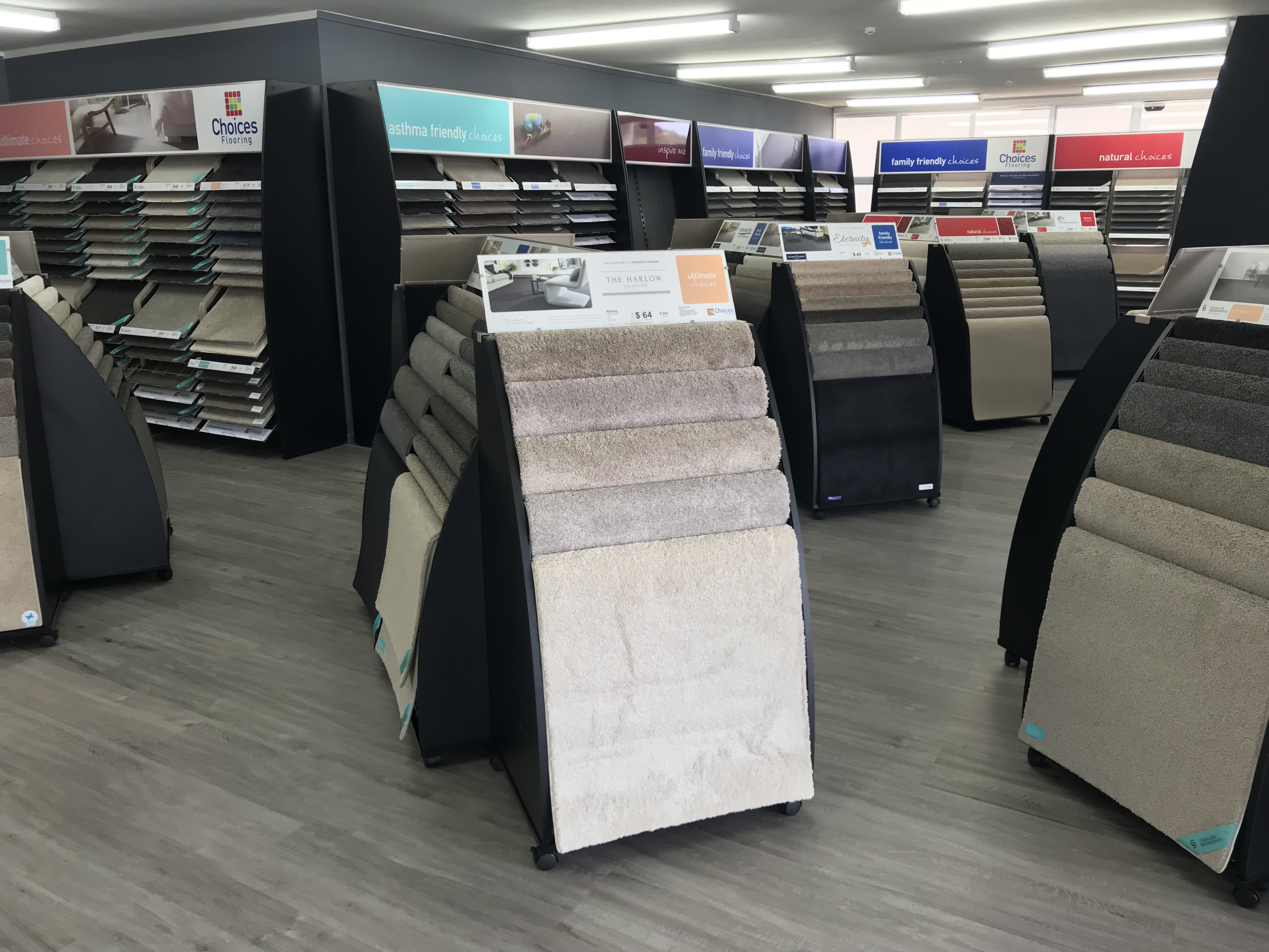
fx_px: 1026
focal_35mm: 28
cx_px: 634
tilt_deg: -13.7
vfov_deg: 49.7
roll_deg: +0.3
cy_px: 476
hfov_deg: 63.4
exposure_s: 1/100
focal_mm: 3.99
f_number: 1.8
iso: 40
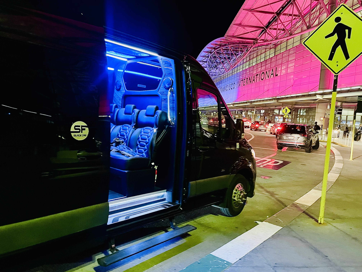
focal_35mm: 26
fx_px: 272
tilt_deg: -2.2
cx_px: 181
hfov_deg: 67.3
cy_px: 136
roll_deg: -4.4
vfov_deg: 53.1
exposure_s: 1/30
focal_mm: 4.2
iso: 640
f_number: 1.6
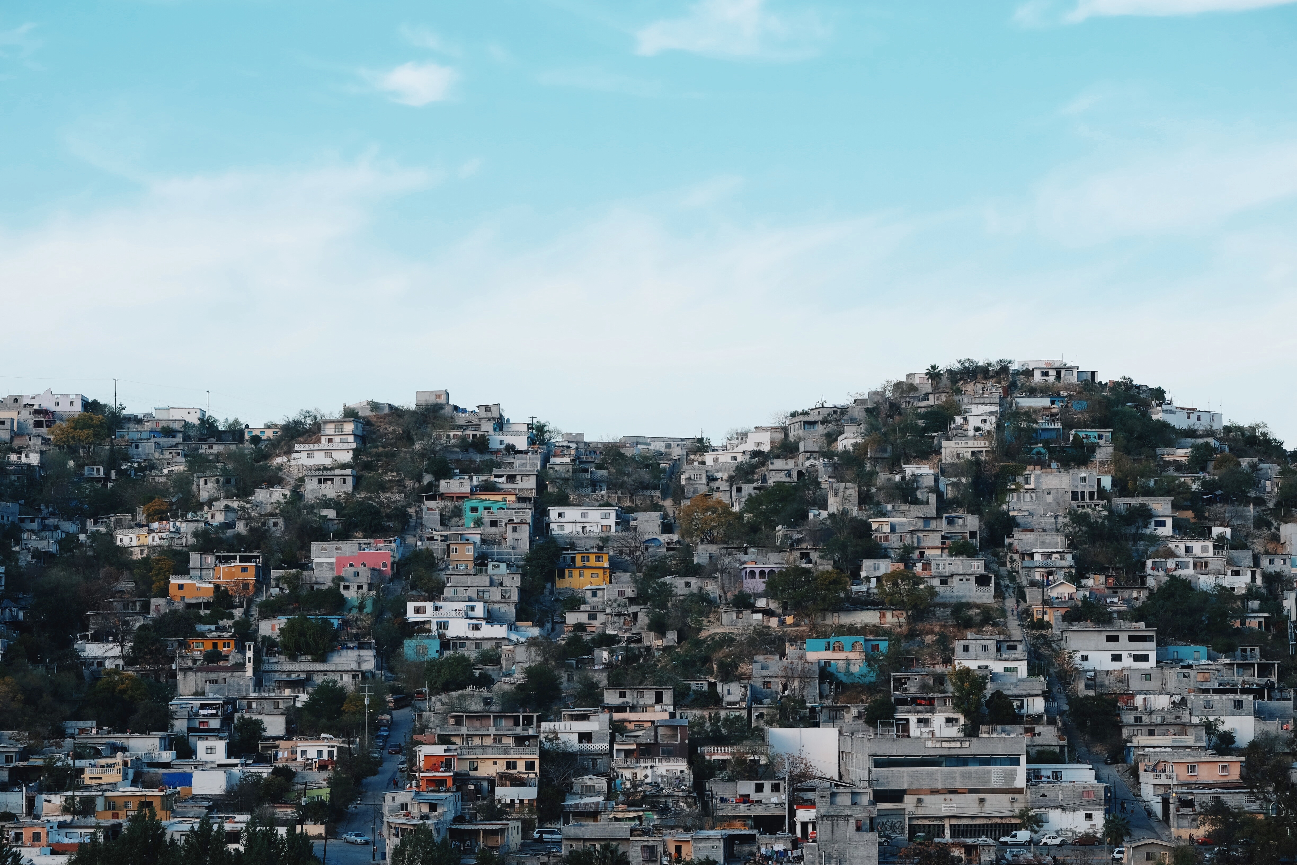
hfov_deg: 24.2
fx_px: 3026
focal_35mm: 84
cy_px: 432
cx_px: 648
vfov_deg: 16.3
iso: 400
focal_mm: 56.3
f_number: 5.6
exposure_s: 1/240
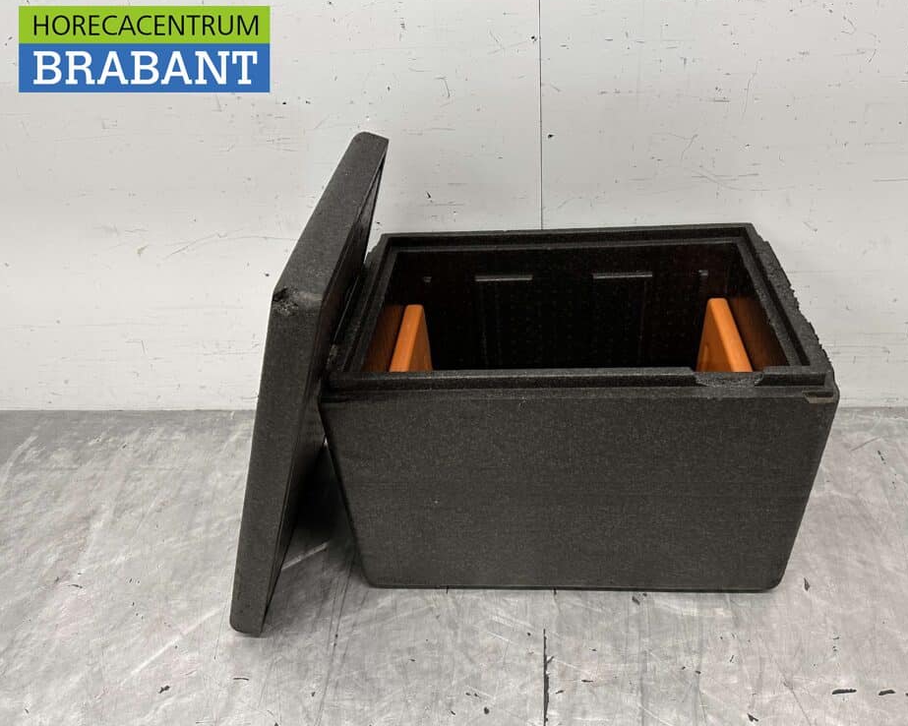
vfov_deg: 54.9
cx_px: 503
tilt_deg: -39.2
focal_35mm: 26
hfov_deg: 65.9
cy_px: 364
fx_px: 699
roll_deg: +2.3
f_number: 1.78
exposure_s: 1/50
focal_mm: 6.86
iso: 250
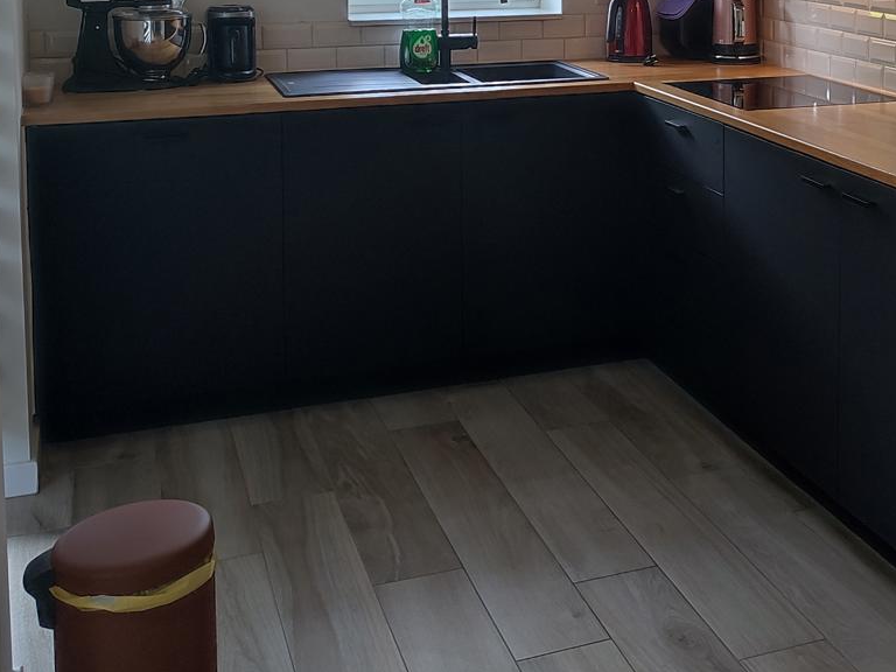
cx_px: 674
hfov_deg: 37.2
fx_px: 1294
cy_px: 21
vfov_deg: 27.6
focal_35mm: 50
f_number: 1.89
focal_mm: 5.89
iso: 420
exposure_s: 1/33
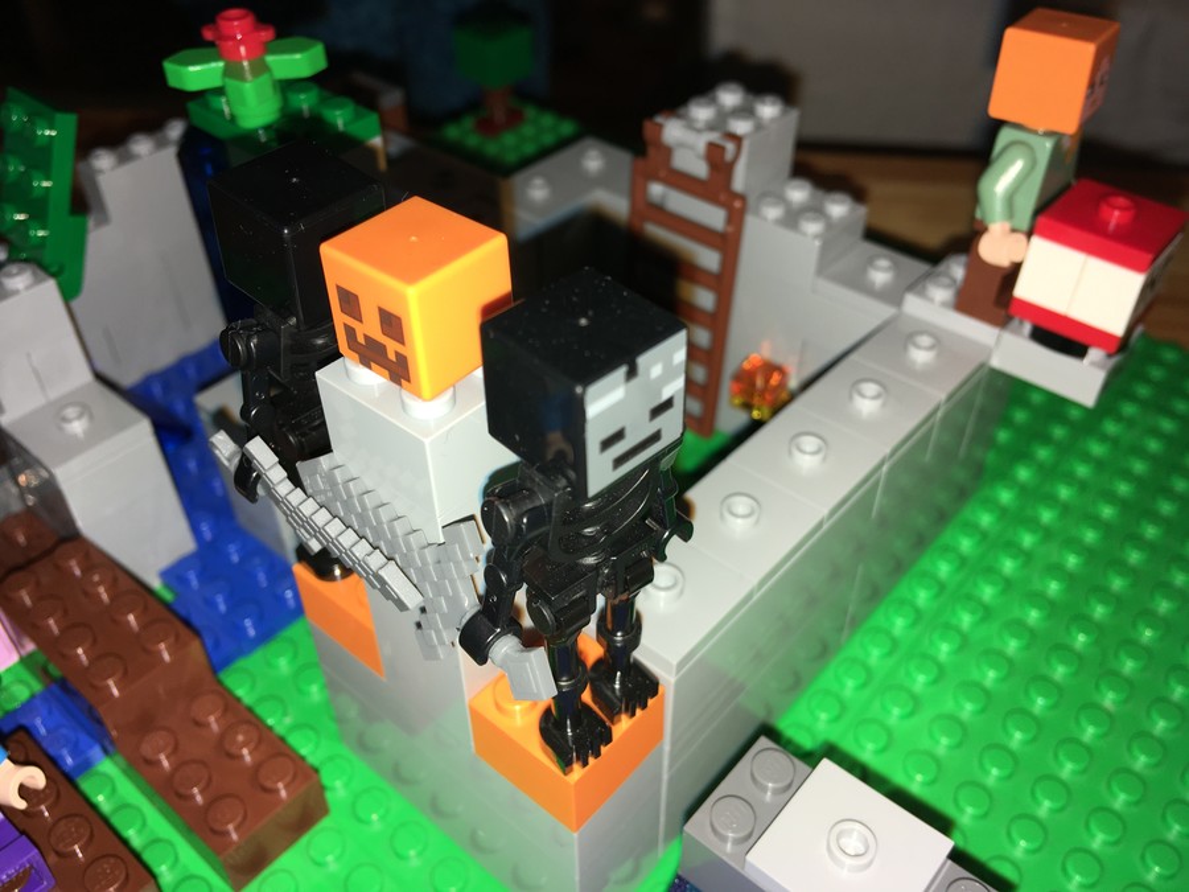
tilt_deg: -41.8
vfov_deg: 48.2
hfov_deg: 61.7
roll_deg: +0.6
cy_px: 446
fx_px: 996
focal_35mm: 29
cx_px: 594
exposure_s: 1/97
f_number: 2.2
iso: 25
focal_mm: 4.15
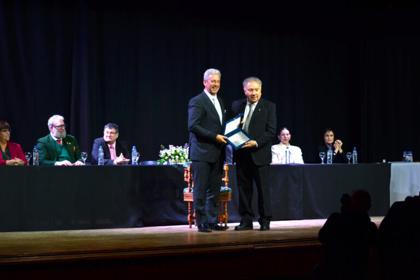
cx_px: 210
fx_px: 1085
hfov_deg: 21.9
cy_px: 140
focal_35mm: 93
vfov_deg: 14.7
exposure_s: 1/30
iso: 200
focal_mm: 62
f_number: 4.5
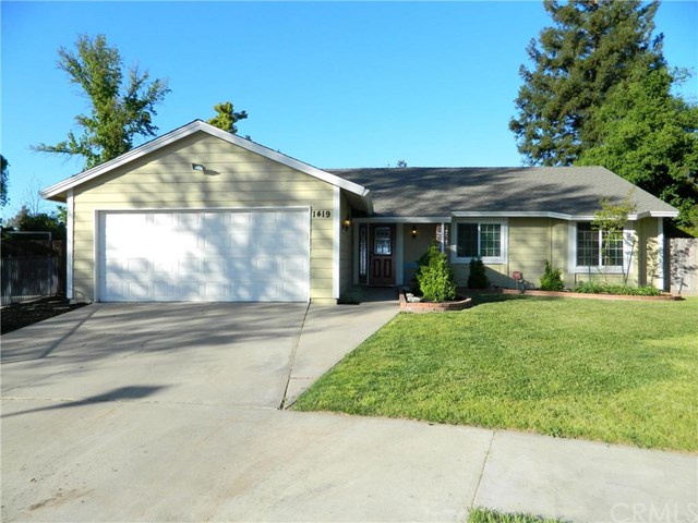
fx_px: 504
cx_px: 349
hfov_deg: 69.4
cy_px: 262
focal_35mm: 25
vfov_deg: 54.9
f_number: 3.1
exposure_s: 1/1000
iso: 110
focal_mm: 4.5
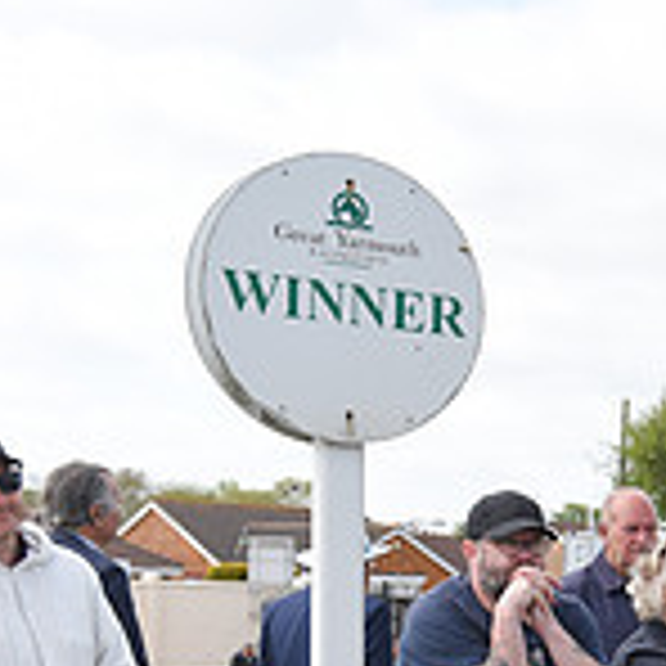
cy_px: 727
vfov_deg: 13.5
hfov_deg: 12.3
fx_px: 2764
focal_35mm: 127
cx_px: 1292
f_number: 5.6
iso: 400
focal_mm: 38
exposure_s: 1/1000
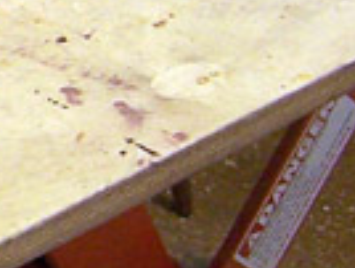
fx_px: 1818
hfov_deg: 9.6
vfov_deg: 8.3
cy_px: -66
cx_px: -570
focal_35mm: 177
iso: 140
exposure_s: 1/30
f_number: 3.4
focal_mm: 5.5
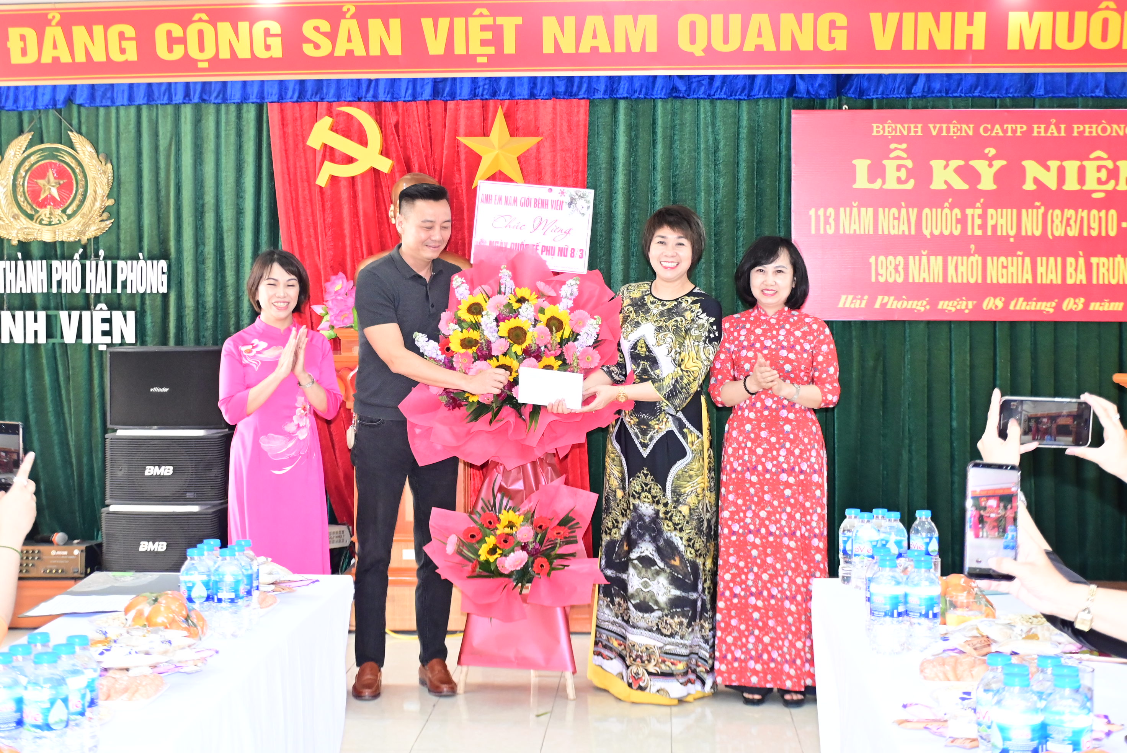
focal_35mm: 57
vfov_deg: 23.8
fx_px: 1786
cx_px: 564
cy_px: 376
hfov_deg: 35.0
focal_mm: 38
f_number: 4.2
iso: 2800
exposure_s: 1/200
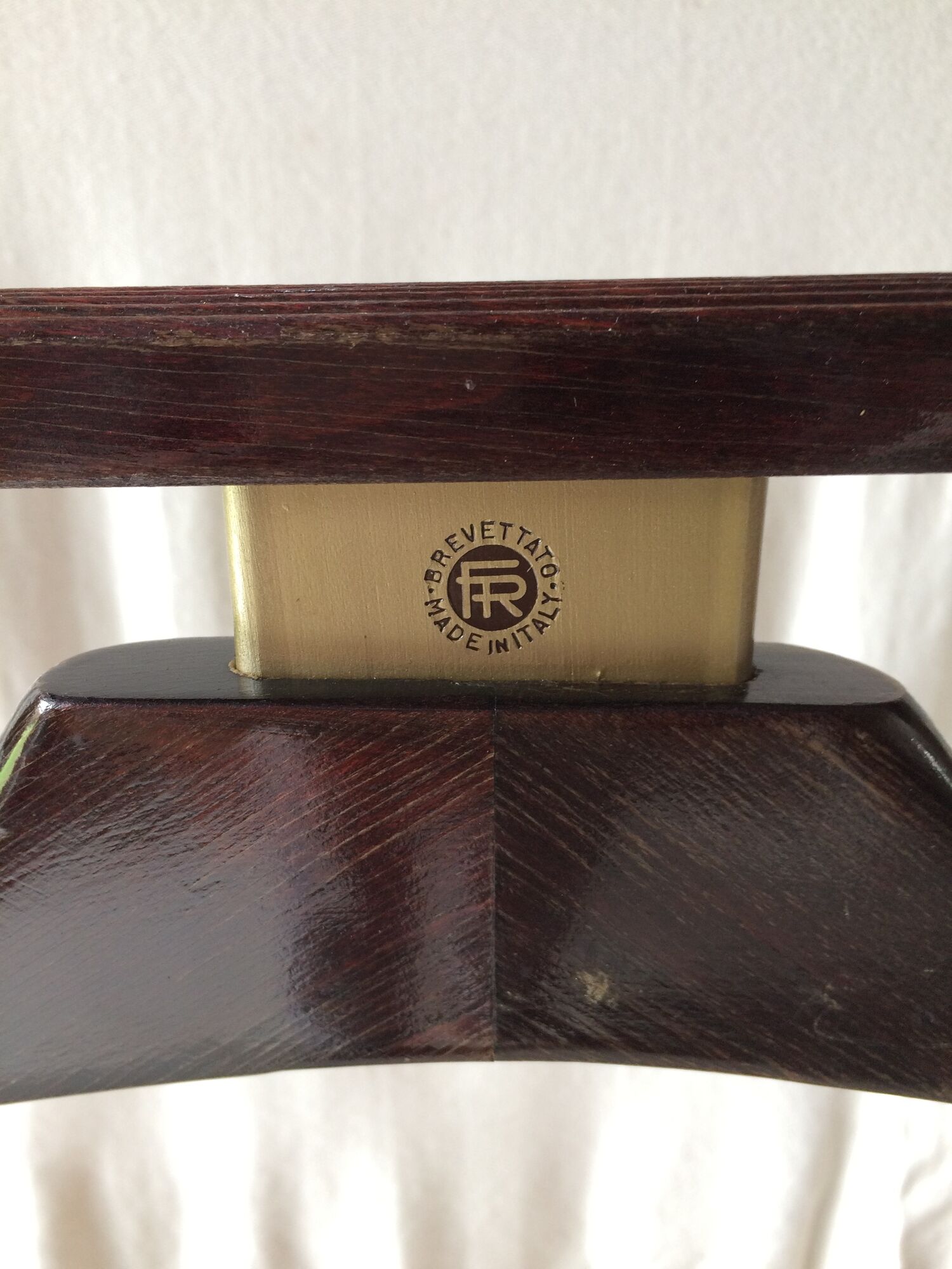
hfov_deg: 48.2
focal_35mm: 29
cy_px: 634
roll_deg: -1.6
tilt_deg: -20.9
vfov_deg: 61.7
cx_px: 476
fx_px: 1063
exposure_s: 1/33
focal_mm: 4.15
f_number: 2.2
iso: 100
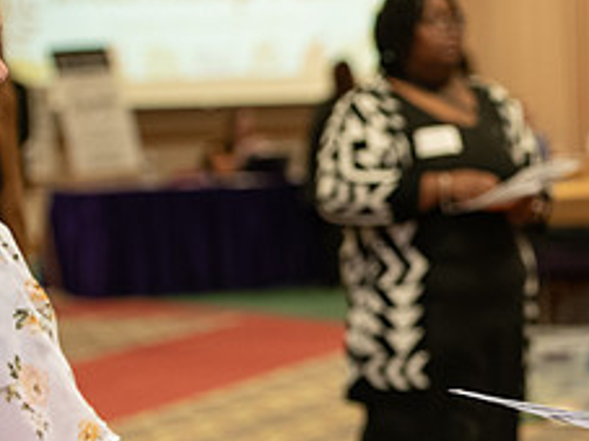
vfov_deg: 7.7
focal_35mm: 192
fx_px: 3265
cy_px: 248
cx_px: 599
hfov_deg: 10.2
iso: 1600
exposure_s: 1/200
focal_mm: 78
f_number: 2.8
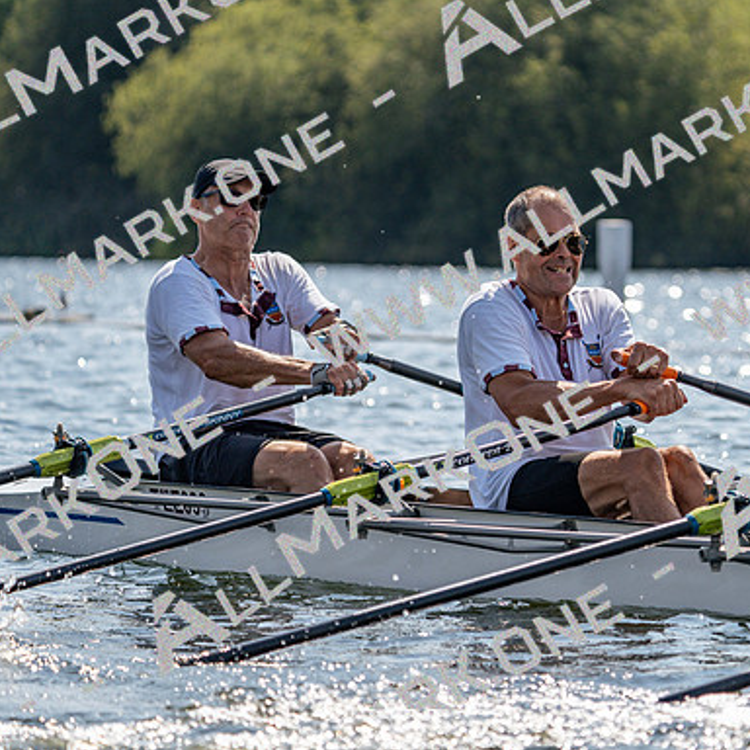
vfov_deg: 6.8
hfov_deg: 6.8
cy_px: 374
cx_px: 549
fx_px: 6300
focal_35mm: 257
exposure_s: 1/1600
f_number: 5.6
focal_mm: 200
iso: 200
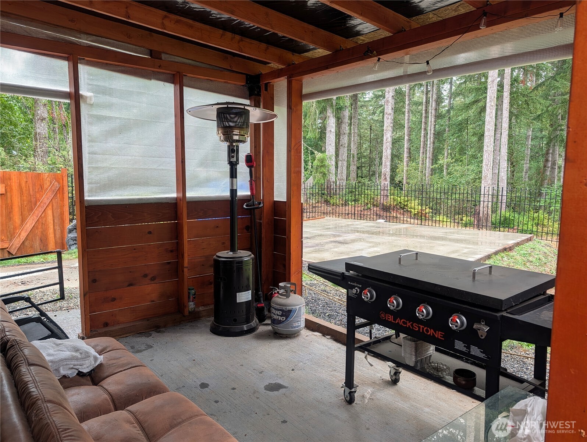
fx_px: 407
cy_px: 221
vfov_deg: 56.9
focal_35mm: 24
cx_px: 294
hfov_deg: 71.5
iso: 27
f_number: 1.68
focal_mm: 6.9
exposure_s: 1/59.4
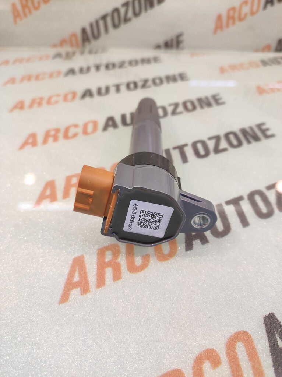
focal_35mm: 17
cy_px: 188
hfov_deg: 74.6
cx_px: 141
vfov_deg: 91.1
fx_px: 185
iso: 228
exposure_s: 1/33
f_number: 1.79
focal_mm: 4.74
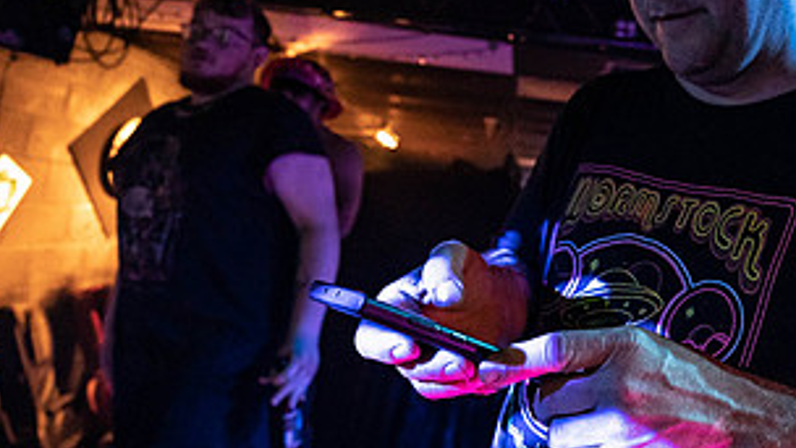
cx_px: 615
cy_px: 96
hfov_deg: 63.2
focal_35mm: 28
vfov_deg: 40.0
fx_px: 591
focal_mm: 14
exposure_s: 1/200
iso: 3200
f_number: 2.8
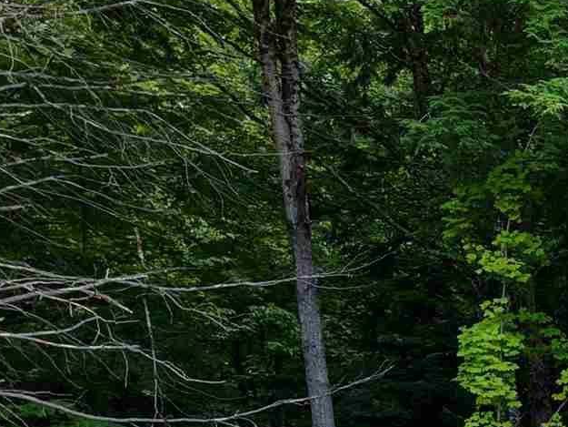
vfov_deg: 11.4
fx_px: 1937
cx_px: 1373
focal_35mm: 118
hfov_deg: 12.8
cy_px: 849
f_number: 1.8
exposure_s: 1/15
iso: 130
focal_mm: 8.67
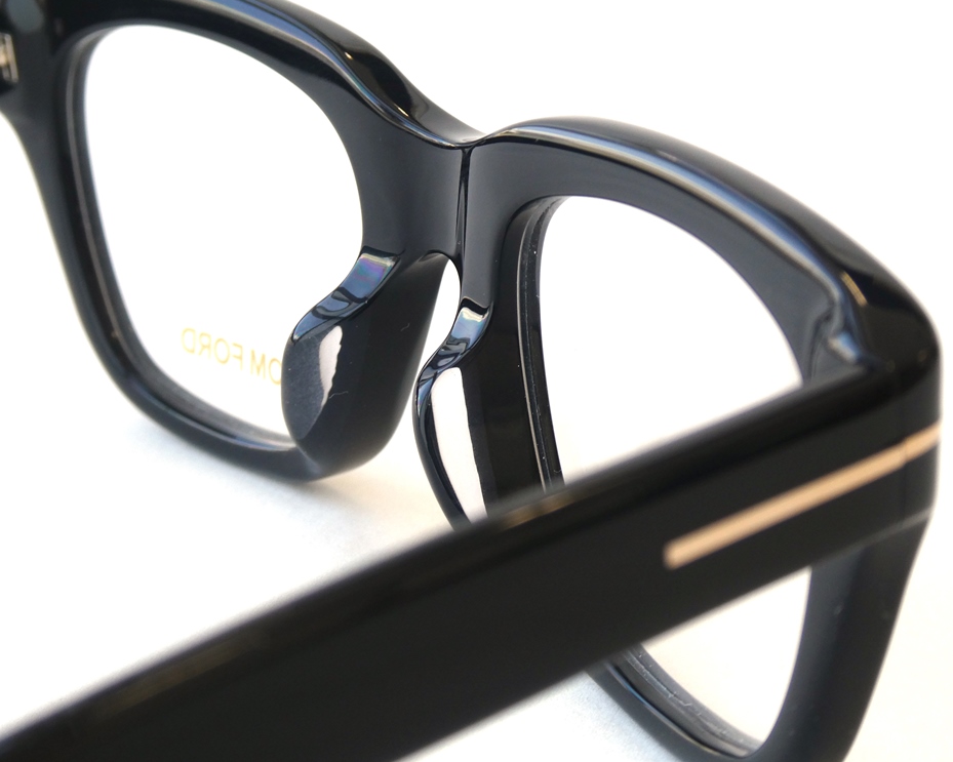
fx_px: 2905
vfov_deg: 14.9
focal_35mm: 103
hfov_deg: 18.6
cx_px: 464
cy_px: 378
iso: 80
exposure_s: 1/80
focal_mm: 17.5
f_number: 5
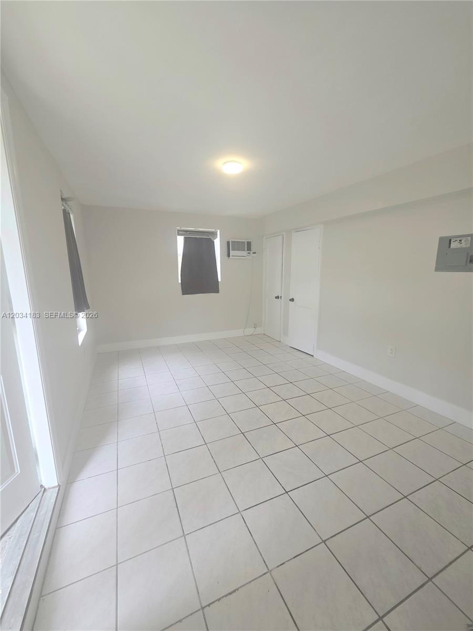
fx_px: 237
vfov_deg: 106.2
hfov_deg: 89.9
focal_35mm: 13
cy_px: 316
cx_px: 236
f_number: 2.2
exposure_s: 1/120
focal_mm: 2.2
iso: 100
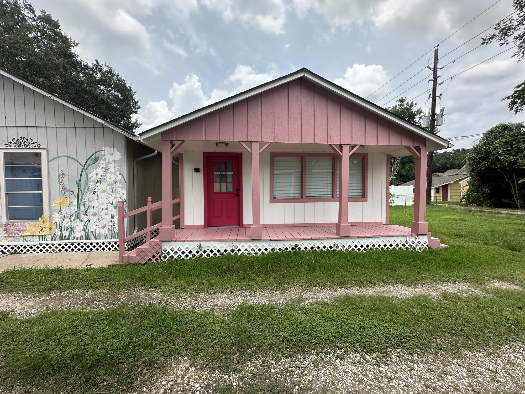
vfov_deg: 85.7
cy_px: 197
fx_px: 212
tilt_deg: -2.0
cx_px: 262
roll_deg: +0.3
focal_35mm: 14
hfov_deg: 102.1
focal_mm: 2.22
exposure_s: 1/917
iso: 50
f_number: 2.2
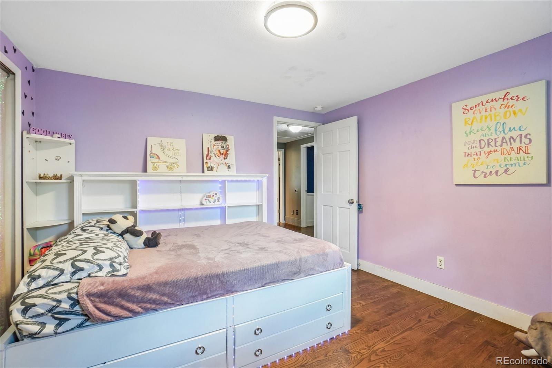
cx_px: 276
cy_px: 184
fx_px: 230
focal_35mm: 15
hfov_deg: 100.4
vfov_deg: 77.3
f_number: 8
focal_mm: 10
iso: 400
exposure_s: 1/10
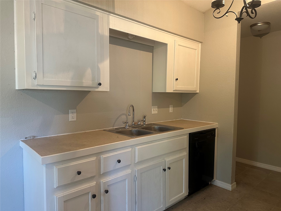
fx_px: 195
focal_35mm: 24
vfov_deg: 56.8
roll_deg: -1.1
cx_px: 140
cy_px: 106
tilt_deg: -2.8
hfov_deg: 71.6
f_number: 1.78
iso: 320
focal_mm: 6.86
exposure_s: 1/60
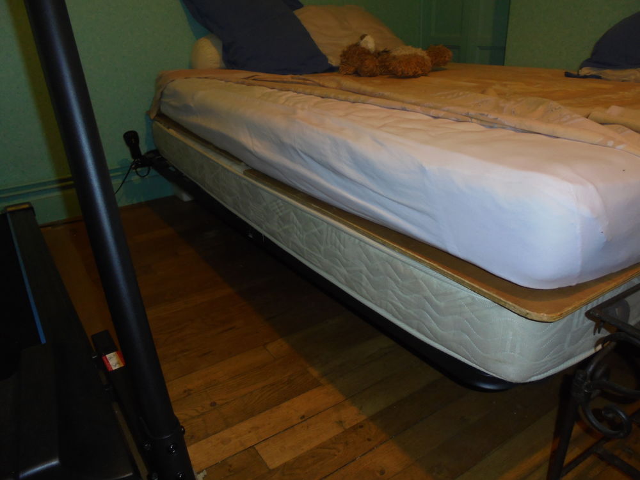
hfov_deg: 67.3
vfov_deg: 53.1
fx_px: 481
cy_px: 240
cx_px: 320
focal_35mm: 26
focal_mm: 4.6
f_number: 3.5
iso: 200
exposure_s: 1/30
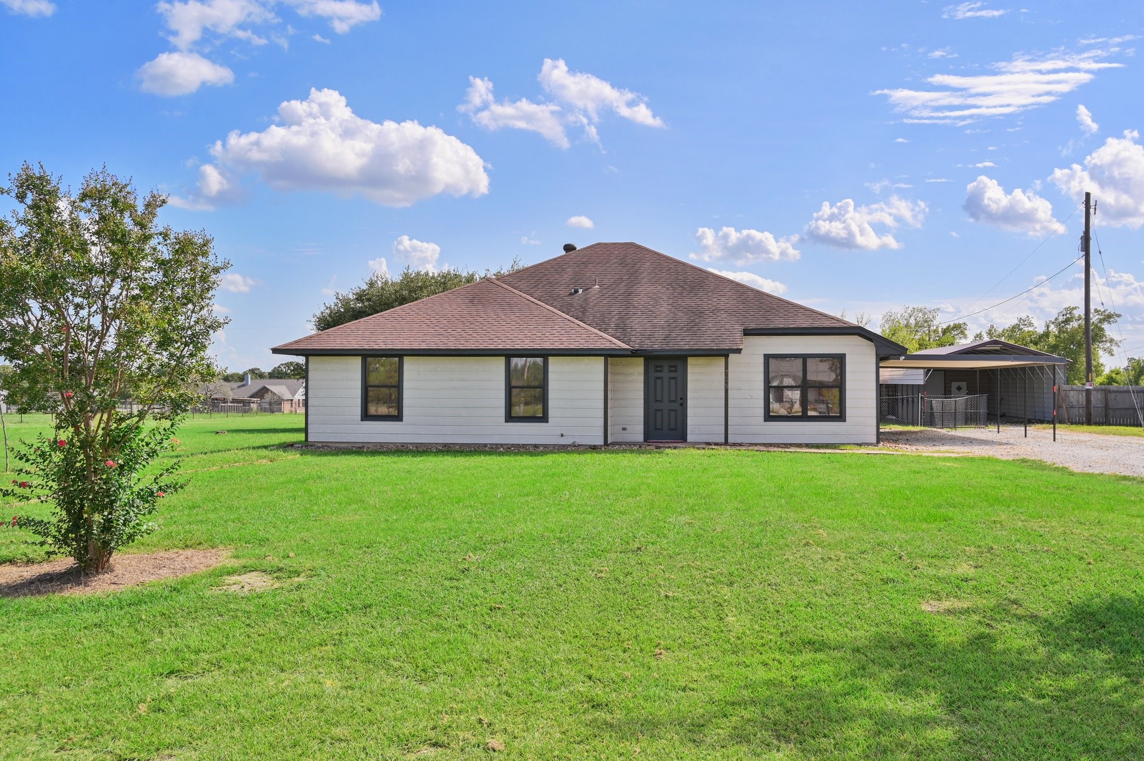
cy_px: 380
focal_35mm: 32
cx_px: 572
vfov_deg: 41.1
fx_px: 1016
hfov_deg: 58.8
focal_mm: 32
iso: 250
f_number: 7.1
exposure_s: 1/640
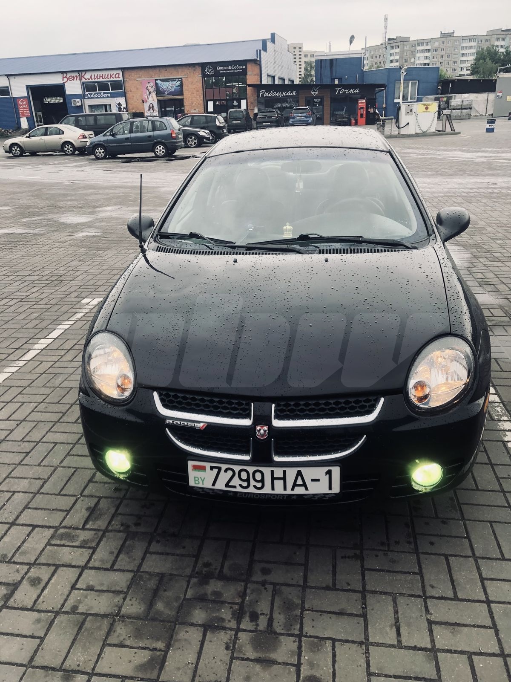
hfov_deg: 49.7
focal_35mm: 28
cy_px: 341
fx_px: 551
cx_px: 256
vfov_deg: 63.4
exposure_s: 1/157
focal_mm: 4
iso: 20
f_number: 1.8
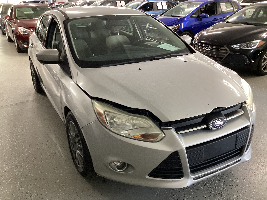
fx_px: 239
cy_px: 100
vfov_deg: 45.4
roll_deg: +0.8
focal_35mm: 31
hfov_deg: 58.4
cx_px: 134
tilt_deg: -24.3
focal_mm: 3.3
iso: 320
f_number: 2.4
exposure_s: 1/40
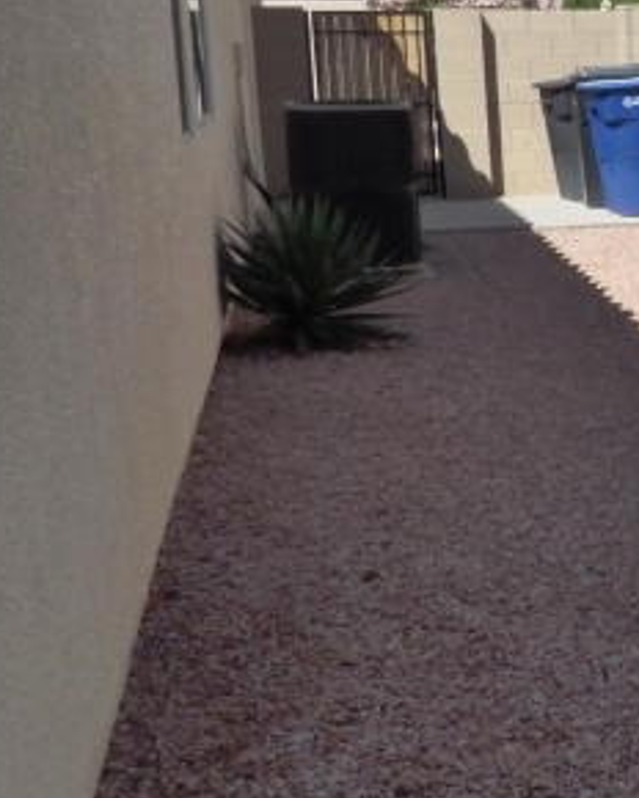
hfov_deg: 18.9
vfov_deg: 27.5
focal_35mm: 69
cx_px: 1019
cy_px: 391
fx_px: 1631
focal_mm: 3.58
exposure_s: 1/1600
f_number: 3.2
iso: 400
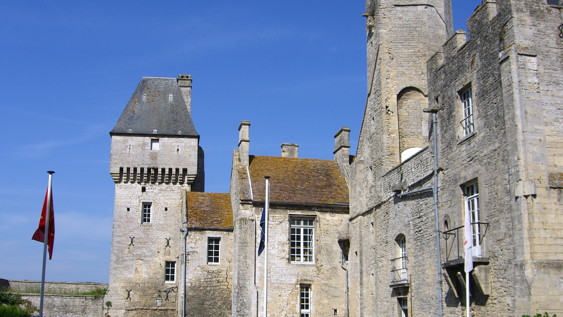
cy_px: 176
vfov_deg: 28.3
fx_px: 627
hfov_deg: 48.4
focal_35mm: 42
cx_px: 278
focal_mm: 7.9
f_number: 8
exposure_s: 1/200
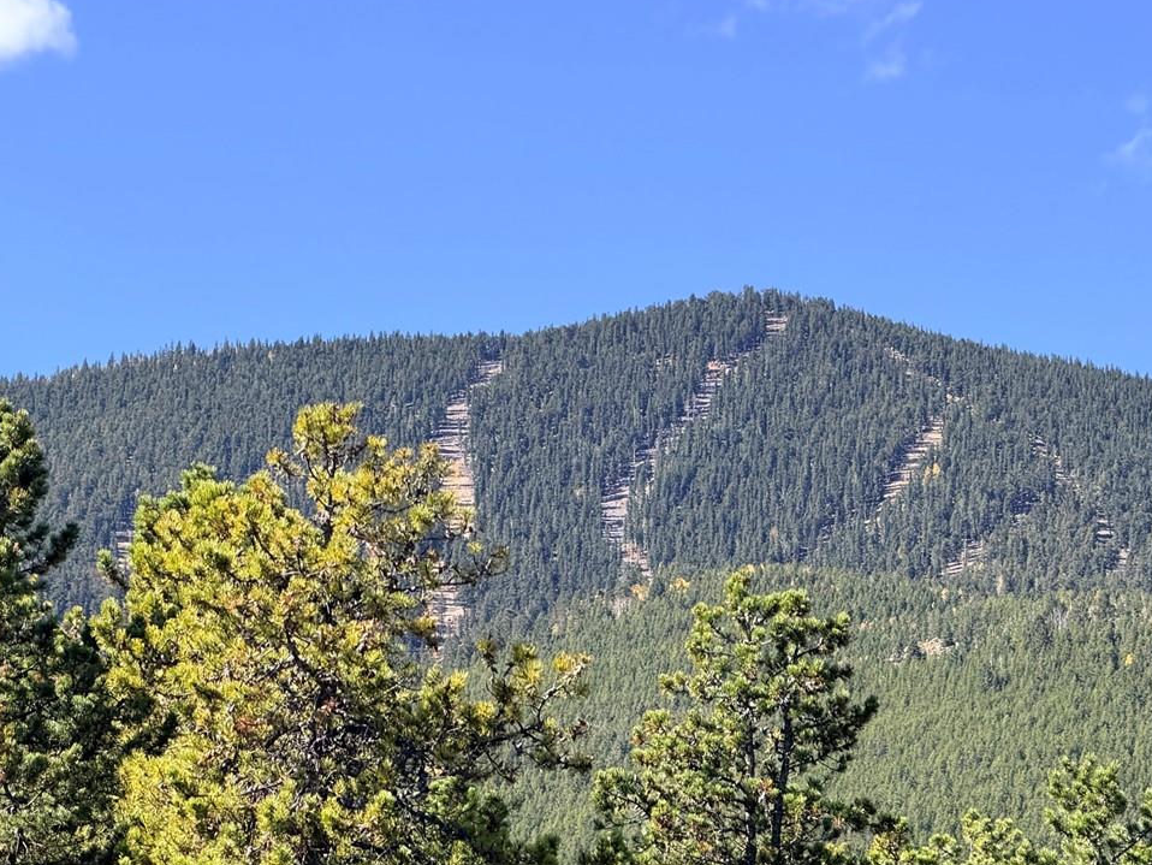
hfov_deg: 11.8
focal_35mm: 167
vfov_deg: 8.9
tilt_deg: +9.2
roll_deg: -1.2
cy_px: 533
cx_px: 741
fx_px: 5559
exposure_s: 1/540
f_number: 2.8
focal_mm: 16.89
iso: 50
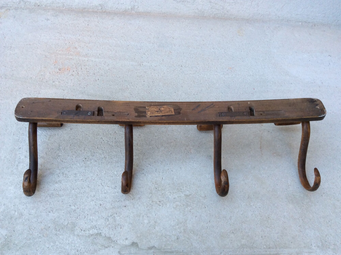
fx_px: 315
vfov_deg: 44.1
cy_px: 128
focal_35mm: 32
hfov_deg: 56.9
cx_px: 170
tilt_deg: -51.0
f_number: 2.4
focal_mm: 3.3
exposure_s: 1/100
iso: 50
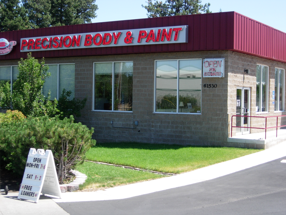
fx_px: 504
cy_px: 108
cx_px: 143
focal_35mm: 61
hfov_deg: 31.7
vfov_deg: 24.0
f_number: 3.5
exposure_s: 1/430
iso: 64
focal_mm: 12.7
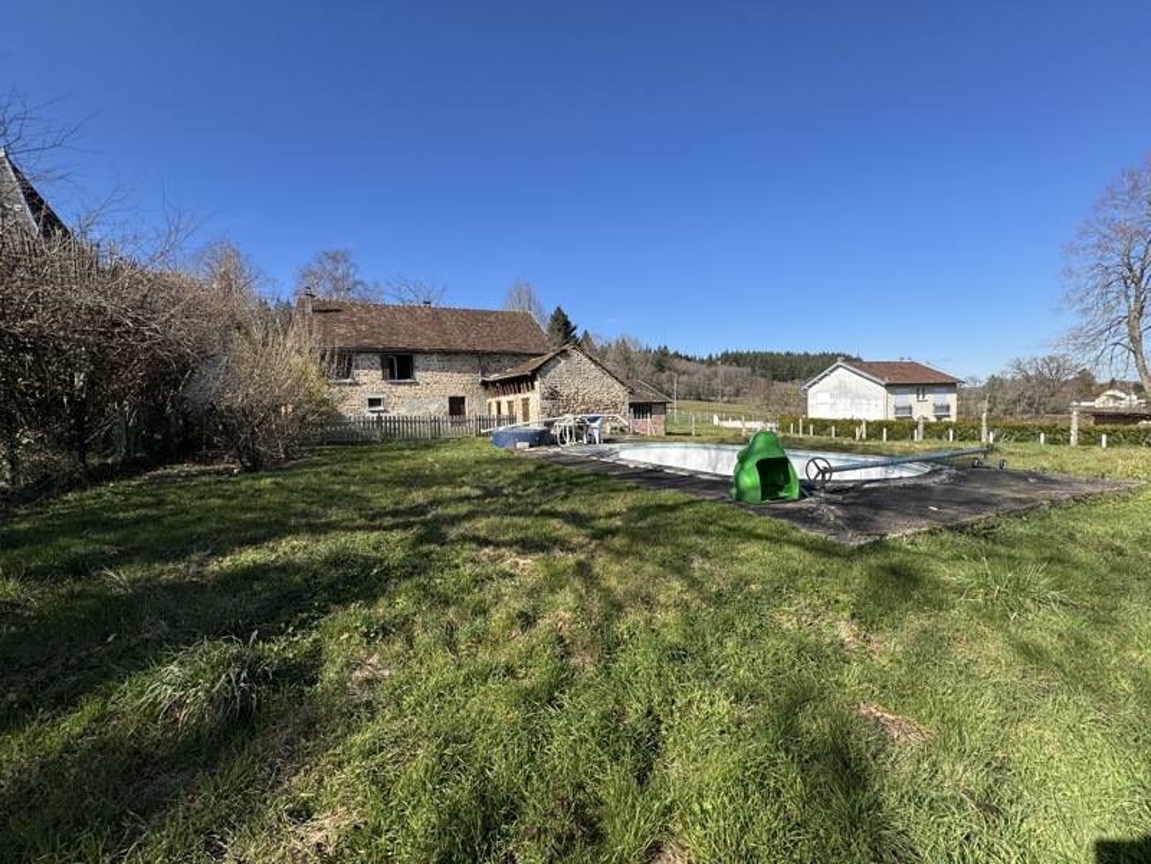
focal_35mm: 14
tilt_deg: -2.3
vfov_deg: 85.7
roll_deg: +2.4
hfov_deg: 102.1
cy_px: 432
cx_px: 576
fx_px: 466
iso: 40
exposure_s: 1/1370
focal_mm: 2.22
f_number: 2.2
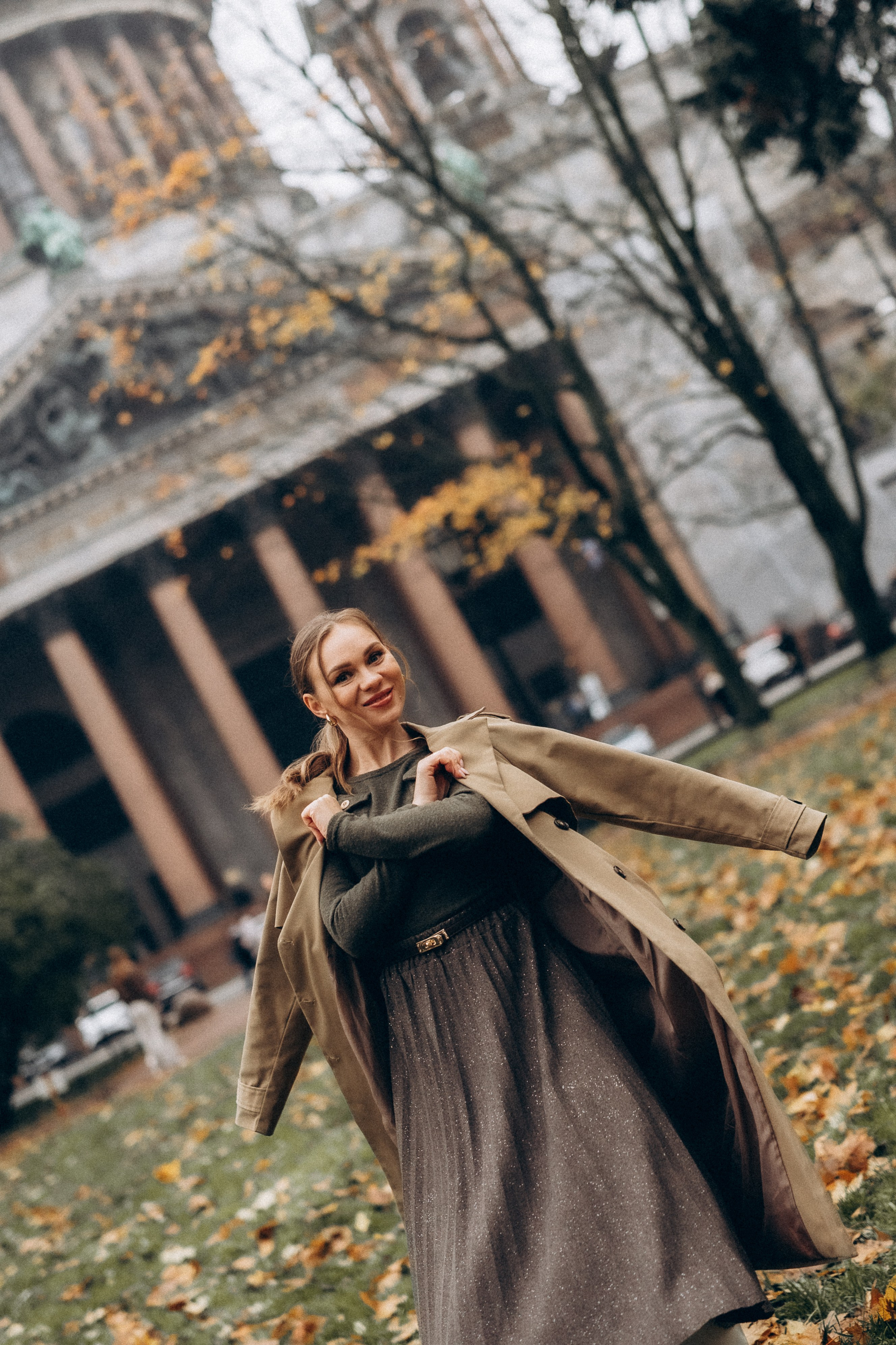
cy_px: 672
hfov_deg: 26.0
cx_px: 448
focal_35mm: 52
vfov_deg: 38.2
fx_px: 1941
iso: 800
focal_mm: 35
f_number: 1.4
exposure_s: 1/4000
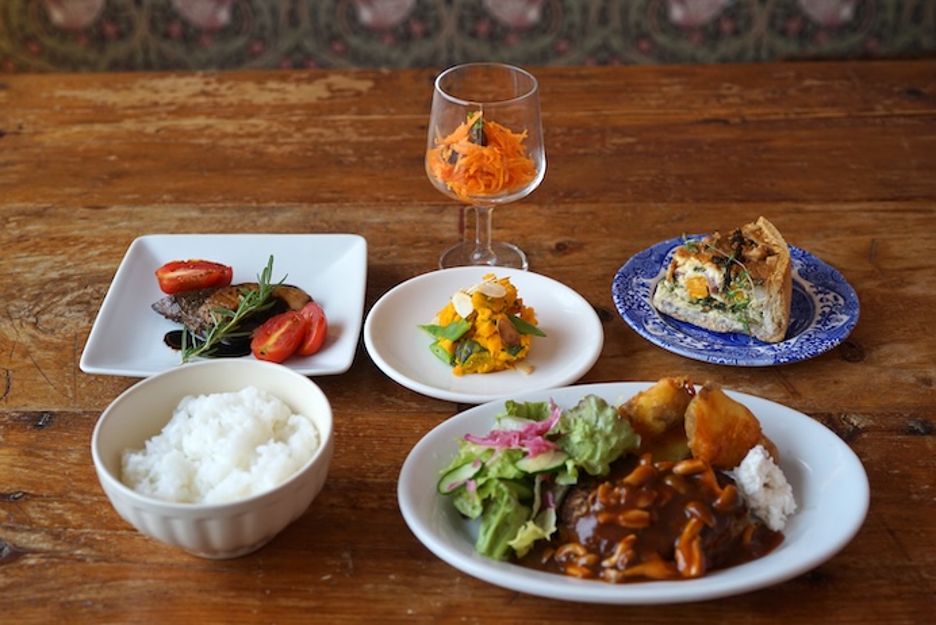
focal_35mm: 52
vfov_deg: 26.0
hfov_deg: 38.2
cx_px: 471
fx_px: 1352
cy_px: 308
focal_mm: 50
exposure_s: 1/80
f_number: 4.5
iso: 200
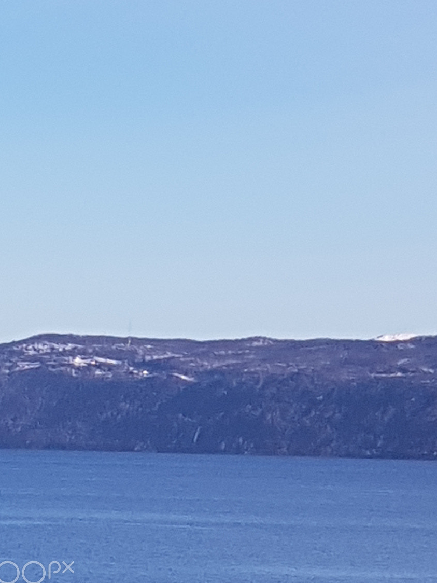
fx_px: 623
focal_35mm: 37
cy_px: 226
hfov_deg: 38.5
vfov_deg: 49.7
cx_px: 257
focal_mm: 4.2
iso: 40
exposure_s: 1/1880
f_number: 1.7
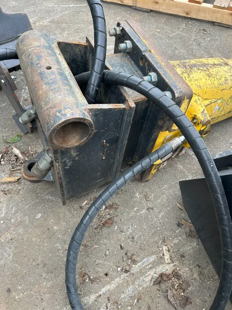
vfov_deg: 67.3
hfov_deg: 53.1
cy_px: 155
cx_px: 116
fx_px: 232
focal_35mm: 26
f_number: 1.5
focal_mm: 5.7
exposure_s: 1/168
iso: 40
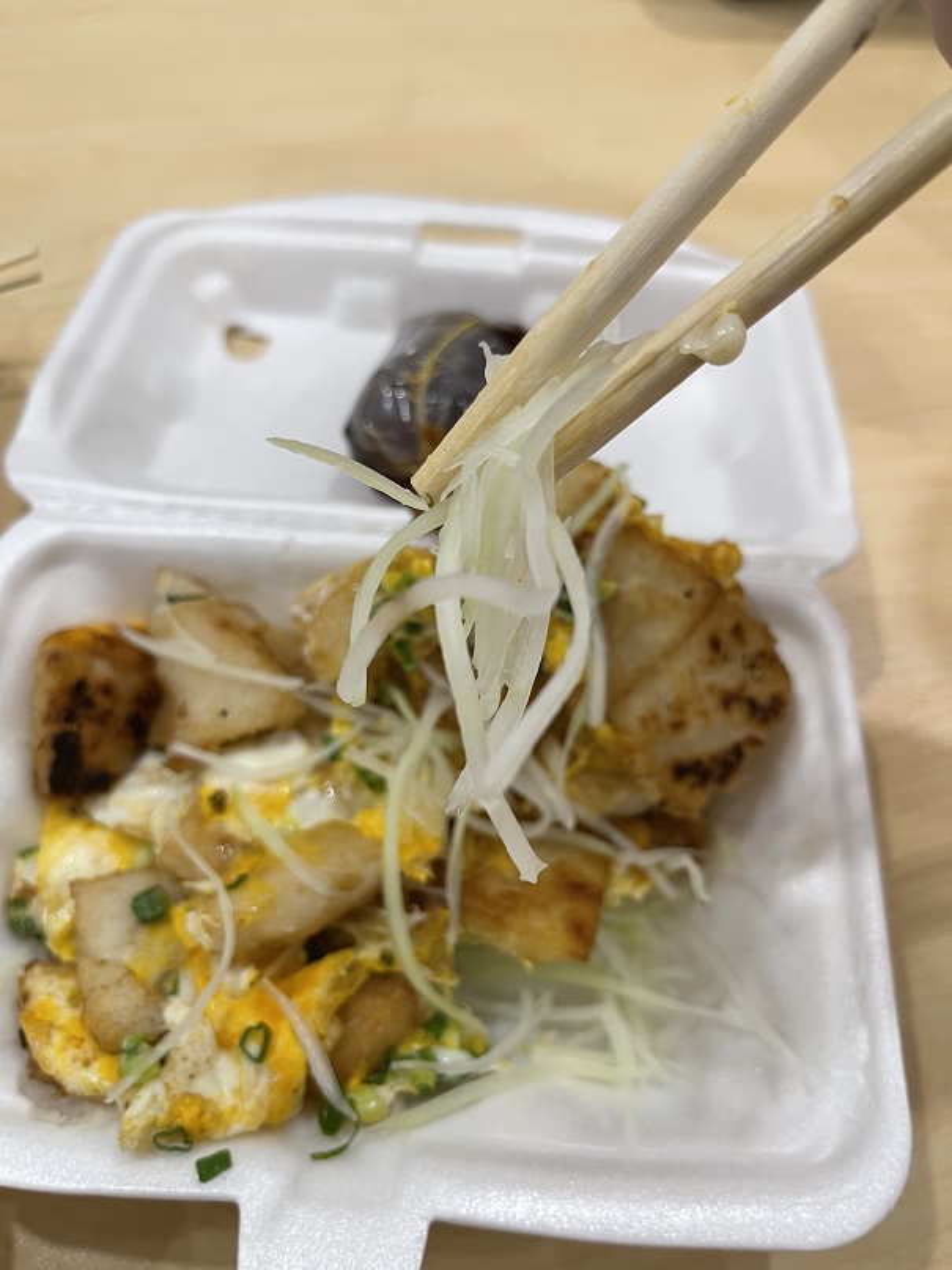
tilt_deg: -60.5
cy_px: 635
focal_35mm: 26
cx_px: 476
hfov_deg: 53.1
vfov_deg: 67.3
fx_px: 954
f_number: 1.6
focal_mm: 5.1
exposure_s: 1/50
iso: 80
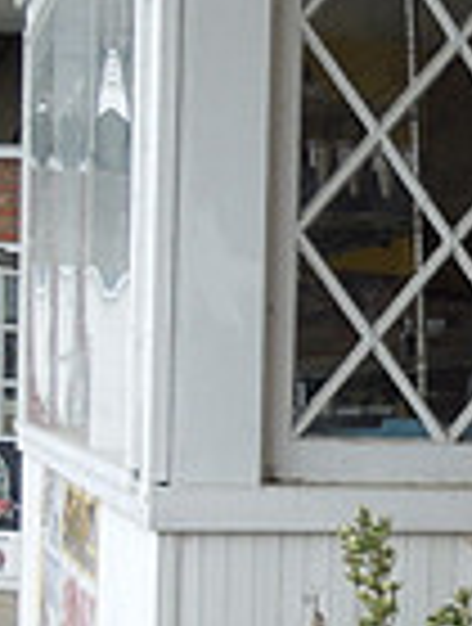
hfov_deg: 12.6
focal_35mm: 104
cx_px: 931
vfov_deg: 18.6
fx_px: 1882
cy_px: 543
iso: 100
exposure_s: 1/80
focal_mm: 4.5
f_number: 3.3
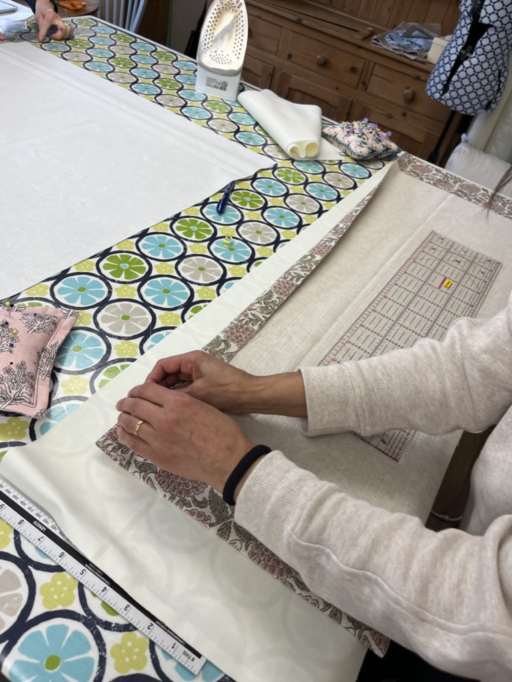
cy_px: 341
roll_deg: -14.8
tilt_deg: -41.5
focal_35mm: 26
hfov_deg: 53.1
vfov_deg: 67.3
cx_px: 256
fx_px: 512
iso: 40
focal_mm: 5.1
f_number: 1.6
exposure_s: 1/100
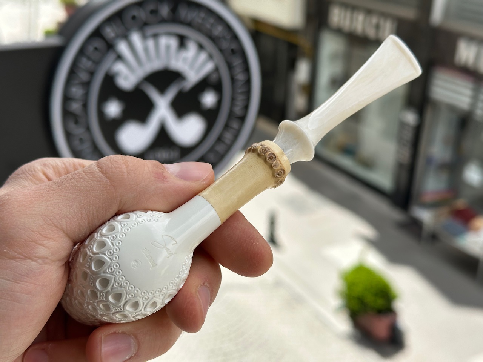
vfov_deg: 30.3
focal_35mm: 48
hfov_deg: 39.7
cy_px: 181
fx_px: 670
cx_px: 242
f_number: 1.78
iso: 64
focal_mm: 6.86
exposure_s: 1/1848
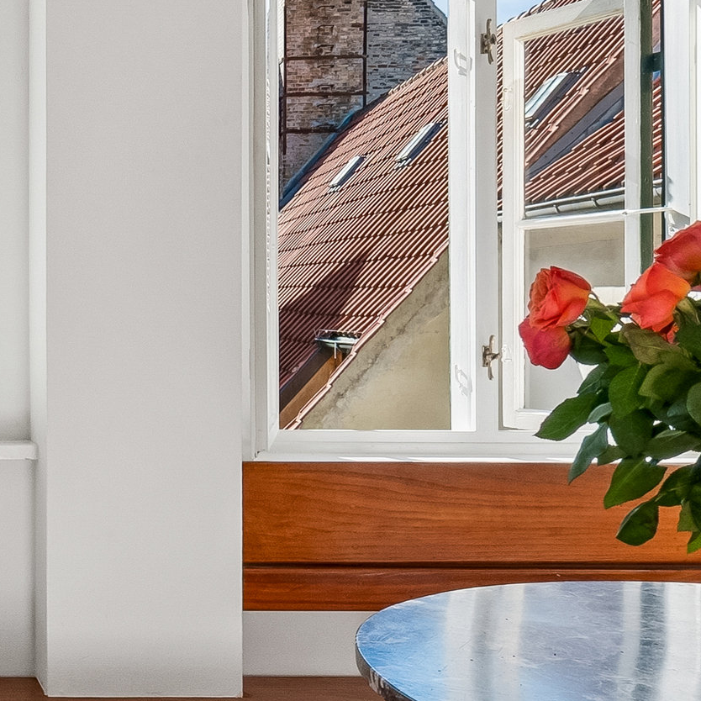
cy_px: 294
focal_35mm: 55
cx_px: -184
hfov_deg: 26.8
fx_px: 1260
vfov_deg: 31.0
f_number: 10
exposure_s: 1/640
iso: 200
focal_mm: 12
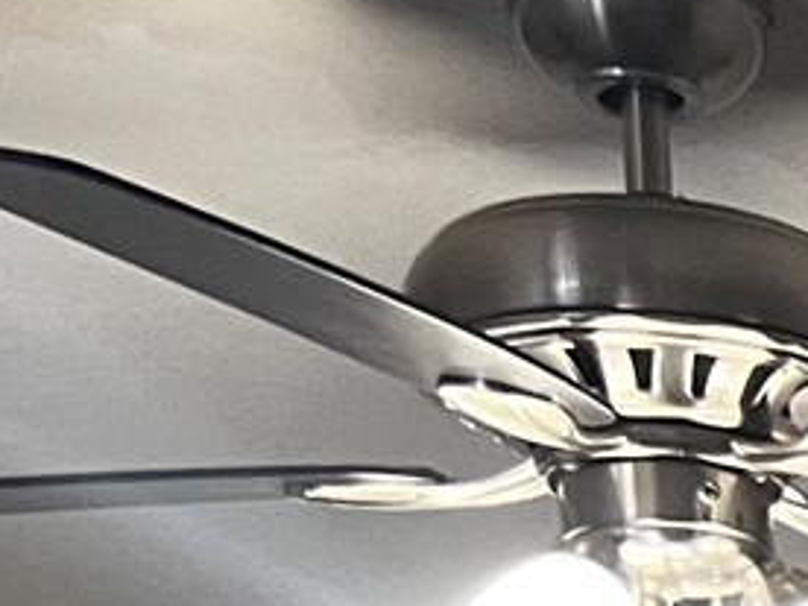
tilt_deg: -1.9
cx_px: 2149
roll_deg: +1.6
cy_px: 2158
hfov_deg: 8.9
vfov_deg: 6.6
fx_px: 4505
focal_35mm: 193
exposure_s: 1/60
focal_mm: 5.7
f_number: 1.5
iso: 100
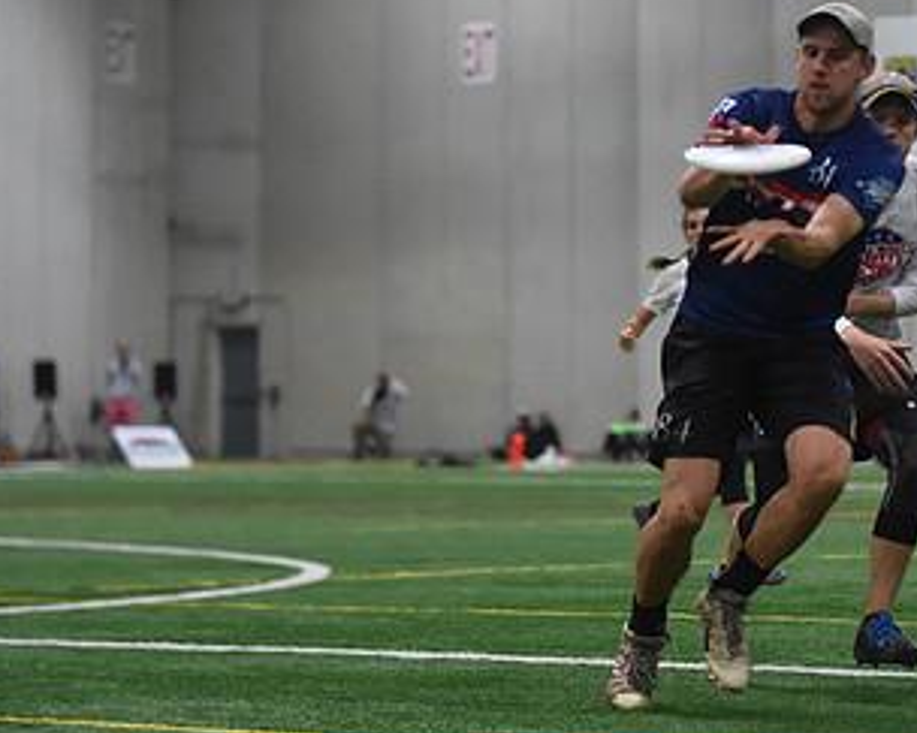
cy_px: 291
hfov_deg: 10.2
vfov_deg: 8.2
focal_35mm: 188
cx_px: 811
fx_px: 5101
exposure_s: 1/640
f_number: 2.8
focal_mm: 105
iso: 10000
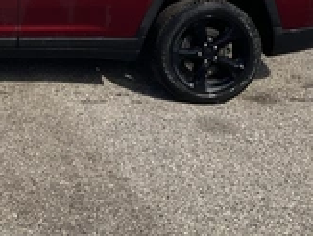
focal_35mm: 71
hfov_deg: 26.2
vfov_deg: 19.6
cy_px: -42
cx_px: 13
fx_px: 643
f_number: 1.8
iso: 25
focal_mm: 3
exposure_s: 1/1377
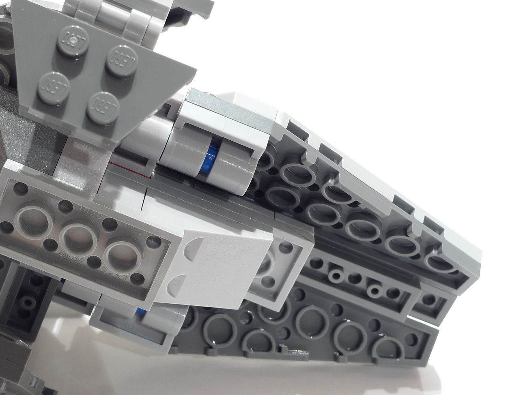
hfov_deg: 26.5
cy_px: 189
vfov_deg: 20.2
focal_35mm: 73
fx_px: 1111
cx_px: 163
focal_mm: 11.1
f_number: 4.5
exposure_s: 2
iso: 80
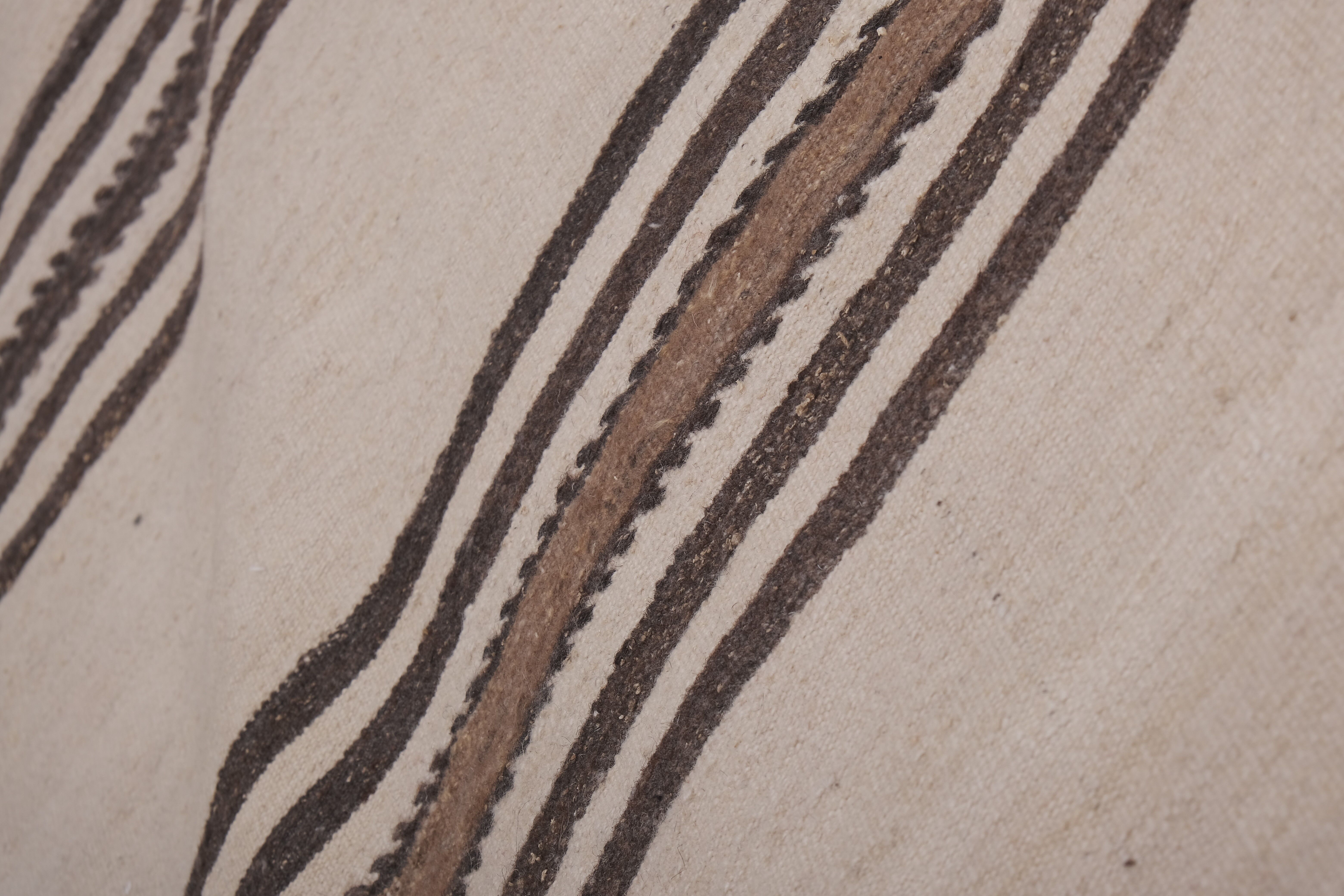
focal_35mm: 83
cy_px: 448
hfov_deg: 24.5
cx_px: 672
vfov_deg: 16.5
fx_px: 3098
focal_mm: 55
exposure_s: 1/160
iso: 160
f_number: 11
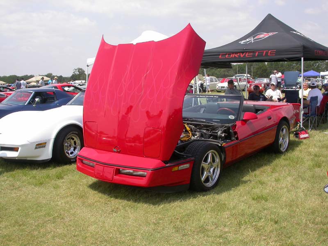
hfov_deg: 49.0
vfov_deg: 37.7
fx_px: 360
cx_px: 164
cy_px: 123
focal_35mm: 38
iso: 100
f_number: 6.7
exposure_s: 1/340
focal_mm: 7.85
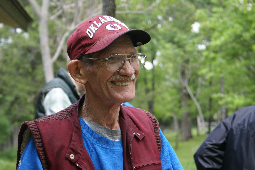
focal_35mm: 105
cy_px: 85
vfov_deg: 13.0
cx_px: 128
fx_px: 744
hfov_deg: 19.5
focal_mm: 70
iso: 100
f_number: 5.6
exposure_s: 1/125
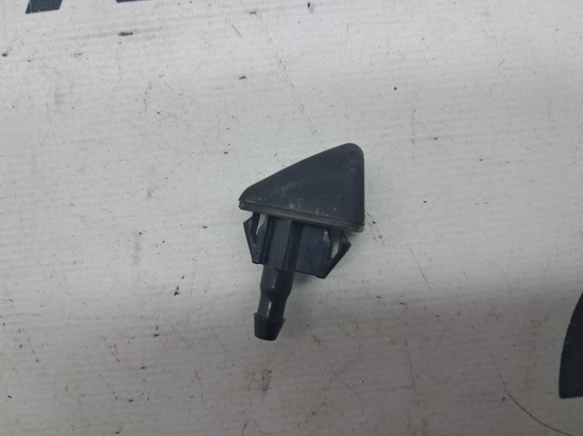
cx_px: 292
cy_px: 218
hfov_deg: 65.4
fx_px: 454
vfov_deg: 51.3
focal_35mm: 27
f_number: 1.8
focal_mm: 4
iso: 50
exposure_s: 1/50
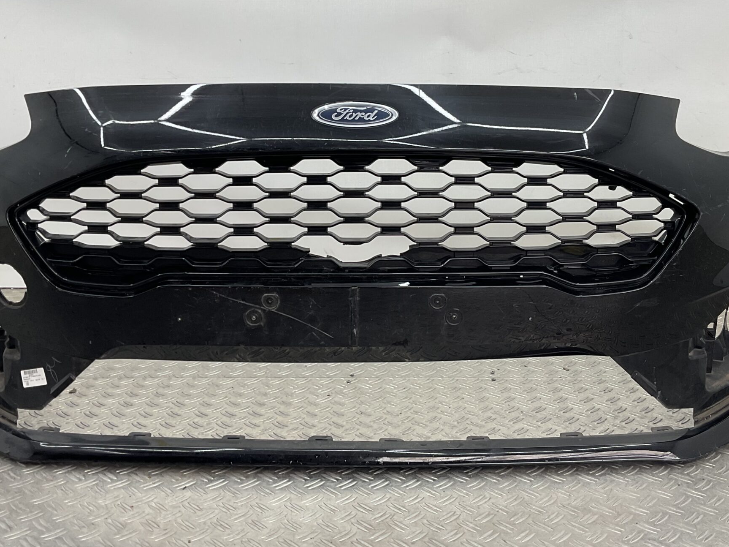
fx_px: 906
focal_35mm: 43
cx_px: 371
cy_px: 201
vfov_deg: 33.4
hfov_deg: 43.9
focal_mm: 3
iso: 25
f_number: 1.8
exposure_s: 1/120
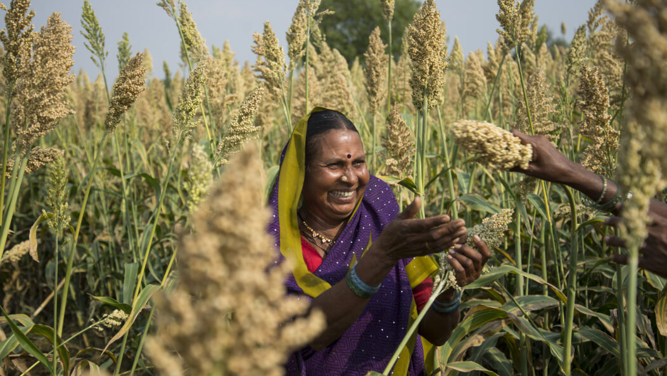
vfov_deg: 23.5
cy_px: 175
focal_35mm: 51
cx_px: 334
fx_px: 902
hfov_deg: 40.6
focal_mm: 48
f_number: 4.2
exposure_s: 1/400
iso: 100
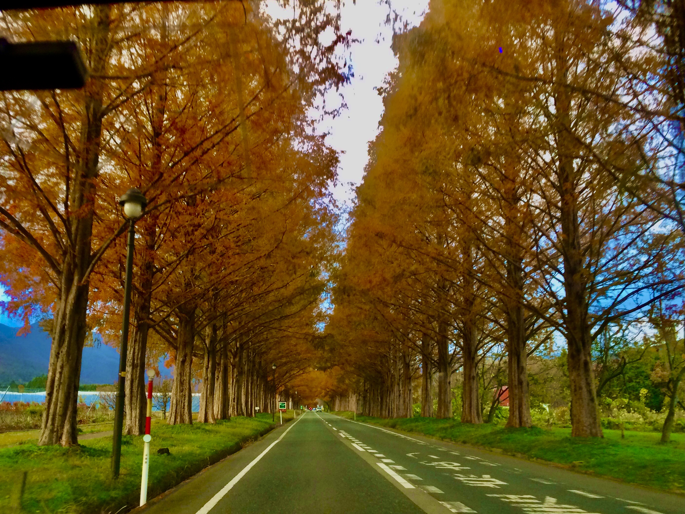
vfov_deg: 48.2
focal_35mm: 29
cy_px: 257
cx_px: 342
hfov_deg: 61.7
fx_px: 574
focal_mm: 4.15
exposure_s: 1/40
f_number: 2.2
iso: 40
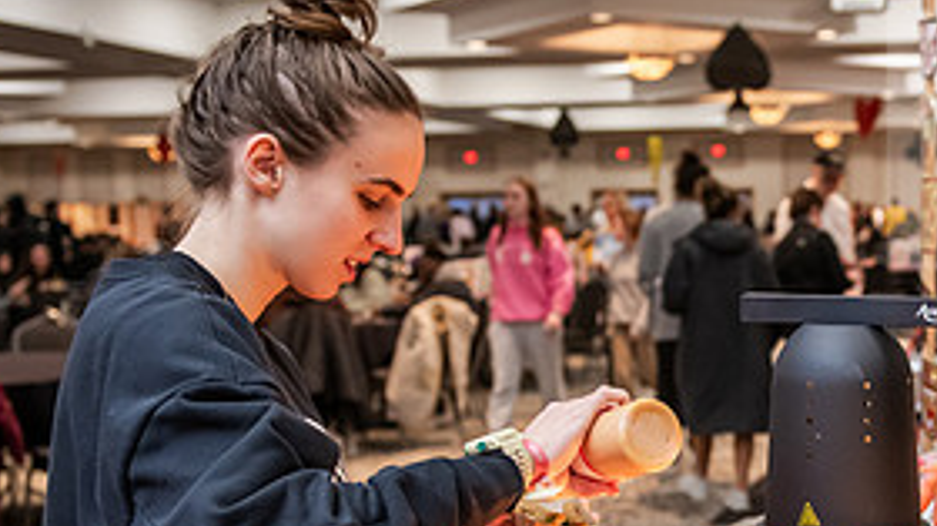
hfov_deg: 32.2
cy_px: 394
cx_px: 786
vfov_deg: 18.9
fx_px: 1564
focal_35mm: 63
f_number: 3.2
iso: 2500
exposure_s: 1/200
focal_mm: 29
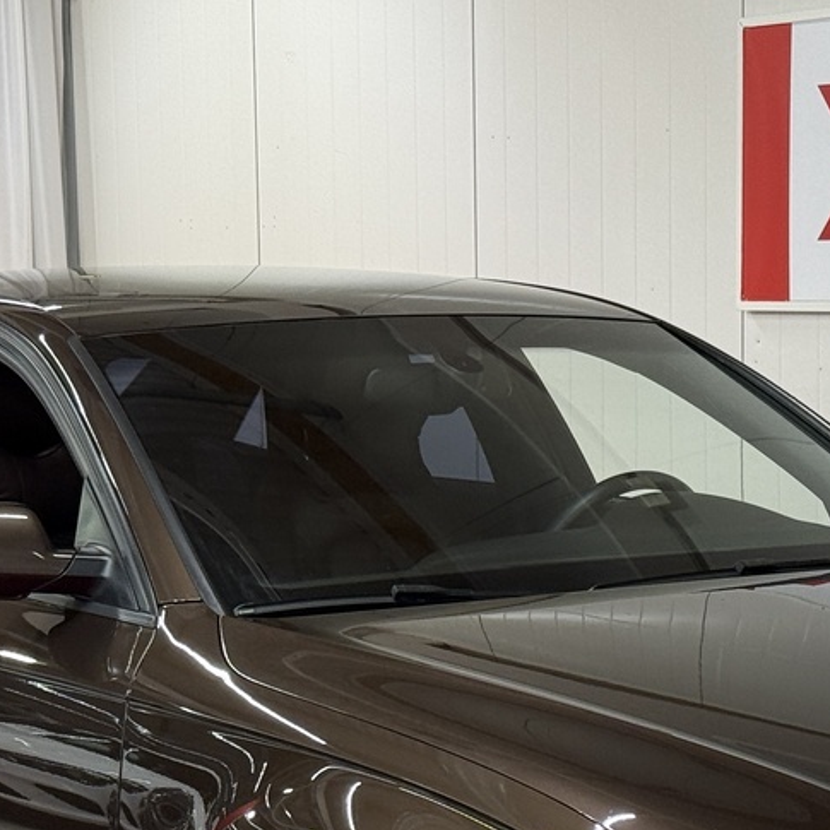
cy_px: 731
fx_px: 3418
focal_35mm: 126
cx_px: 527
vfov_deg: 13.7
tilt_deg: -6.0
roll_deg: -0.1
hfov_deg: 13.8
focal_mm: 6.76
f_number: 1.78
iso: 80
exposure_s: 1/100
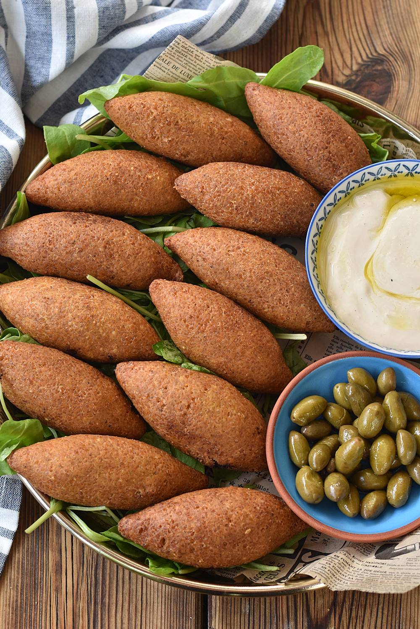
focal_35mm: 75
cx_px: 210
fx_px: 1312
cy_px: 314
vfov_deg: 27.0
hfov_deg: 18.2
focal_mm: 50
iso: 200
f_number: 4.5
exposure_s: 1/125
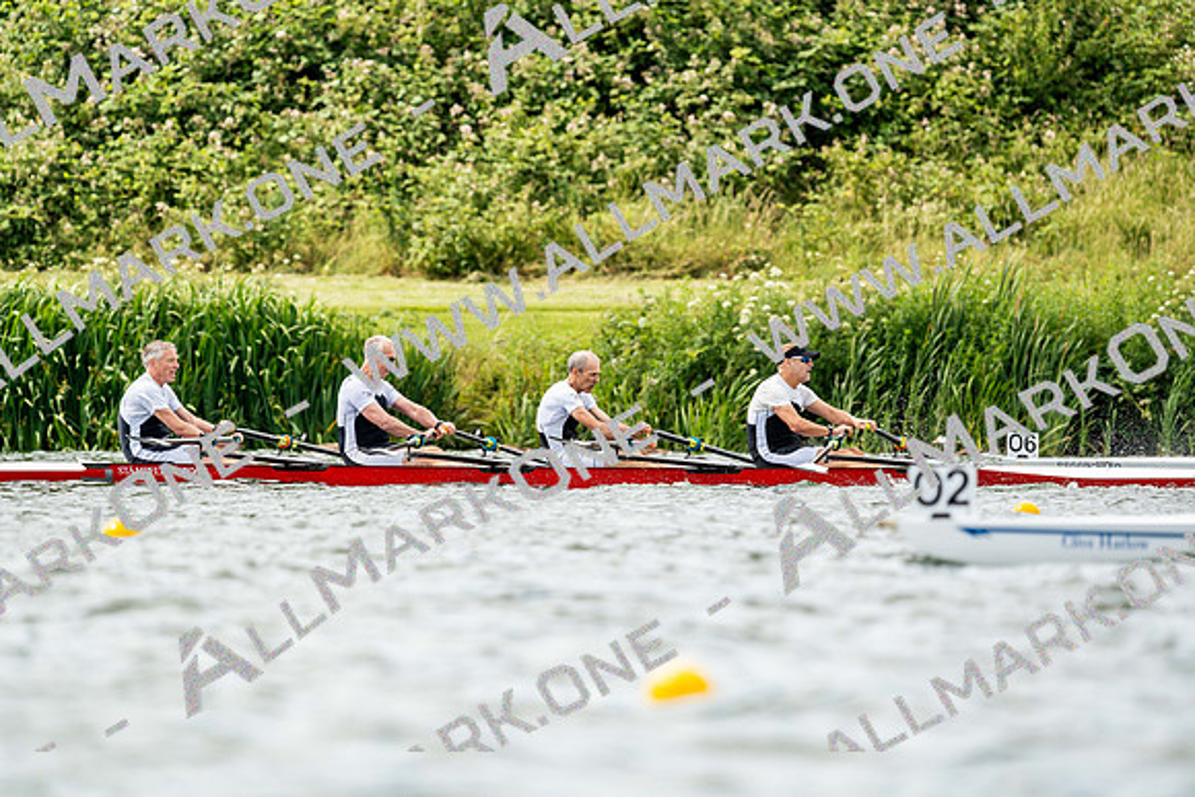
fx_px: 14376
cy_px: 398
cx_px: 598
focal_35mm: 433
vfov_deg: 3.2
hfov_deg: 4.8
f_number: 6.3
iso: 400
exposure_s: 1/2000
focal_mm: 433
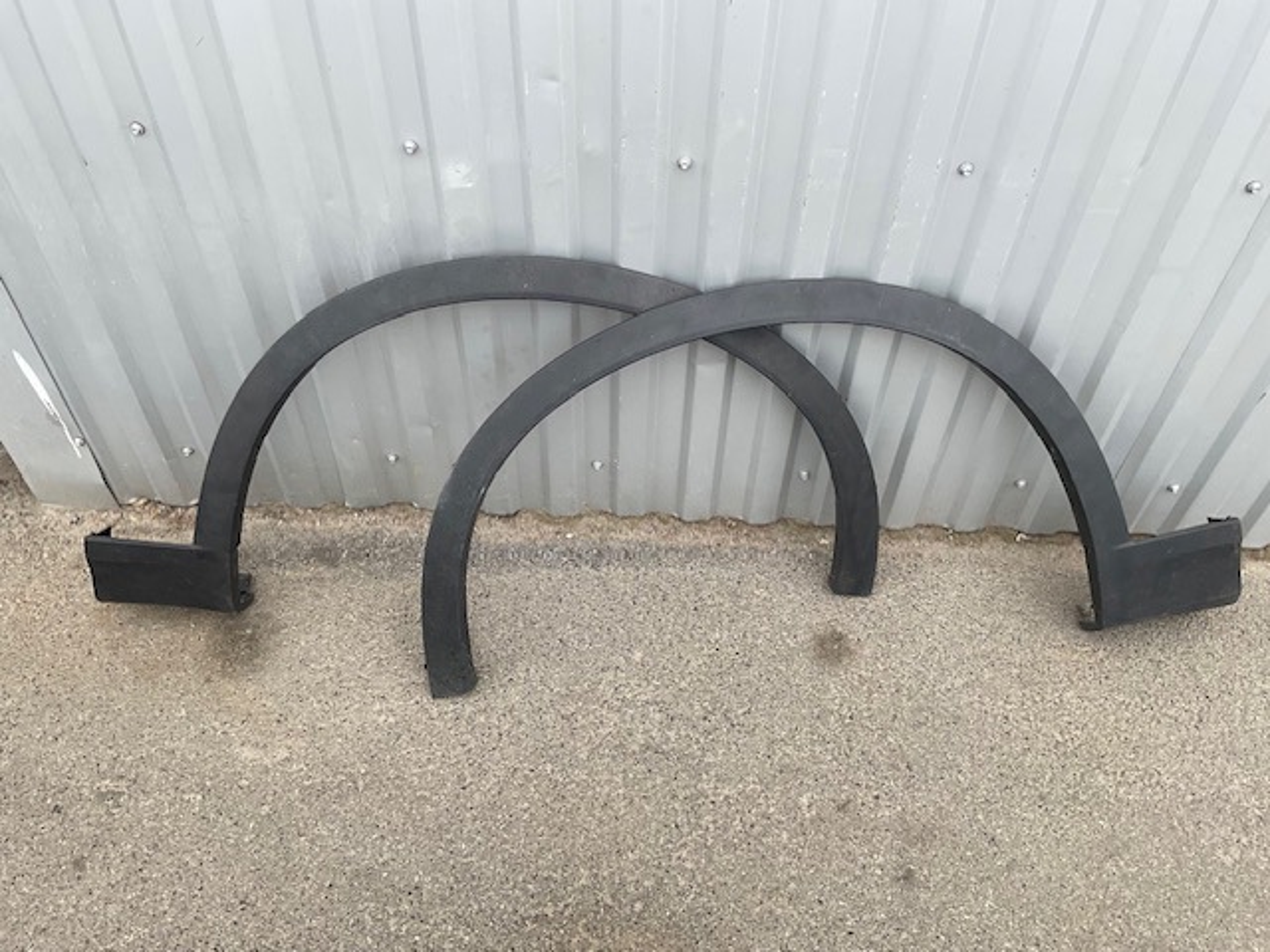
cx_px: 635
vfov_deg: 48.2
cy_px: 476
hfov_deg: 61.7
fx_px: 1064
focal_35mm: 29
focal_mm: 3
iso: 16
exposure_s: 1/329
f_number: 1.8
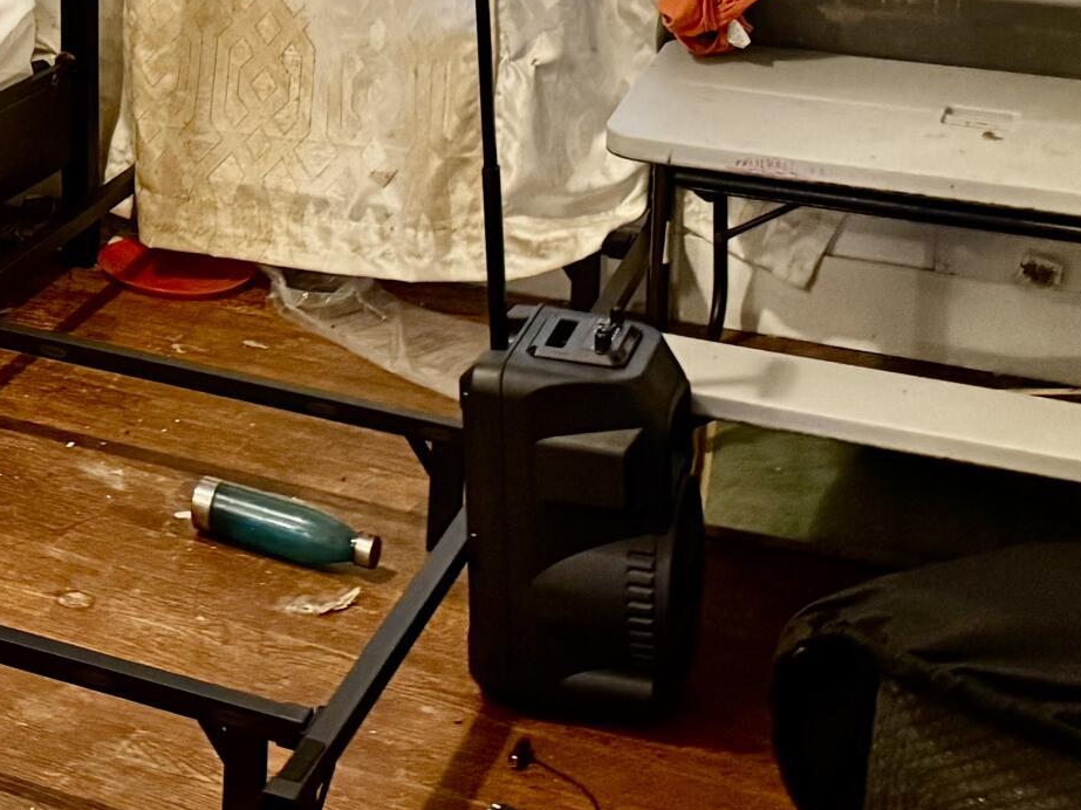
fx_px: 2435
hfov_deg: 22.9
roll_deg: +0.9
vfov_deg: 17.7
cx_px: -237
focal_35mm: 78
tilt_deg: -8.0
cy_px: -248
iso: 640
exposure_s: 1/60
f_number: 1.78
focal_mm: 6.76
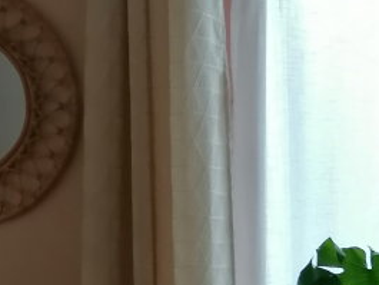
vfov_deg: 9.9
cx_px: 483
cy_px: 362
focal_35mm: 147
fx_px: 1610
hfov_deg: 13.0
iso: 80
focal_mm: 4.75
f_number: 1.8
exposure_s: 1/50
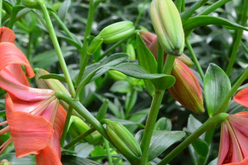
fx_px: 1432
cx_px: 145
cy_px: 106
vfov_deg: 6.6
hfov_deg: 9.9
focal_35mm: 208
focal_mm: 80
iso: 5000
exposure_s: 1/250
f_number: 20
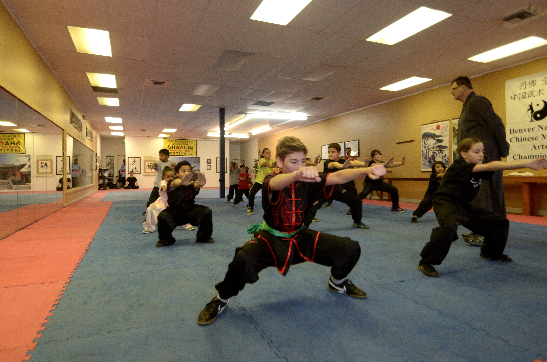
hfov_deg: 84.0
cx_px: 286
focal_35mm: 20
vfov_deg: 61.5
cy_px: 161
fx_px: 303
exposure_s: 1/200
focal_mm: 10
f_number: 3.5
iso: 1250
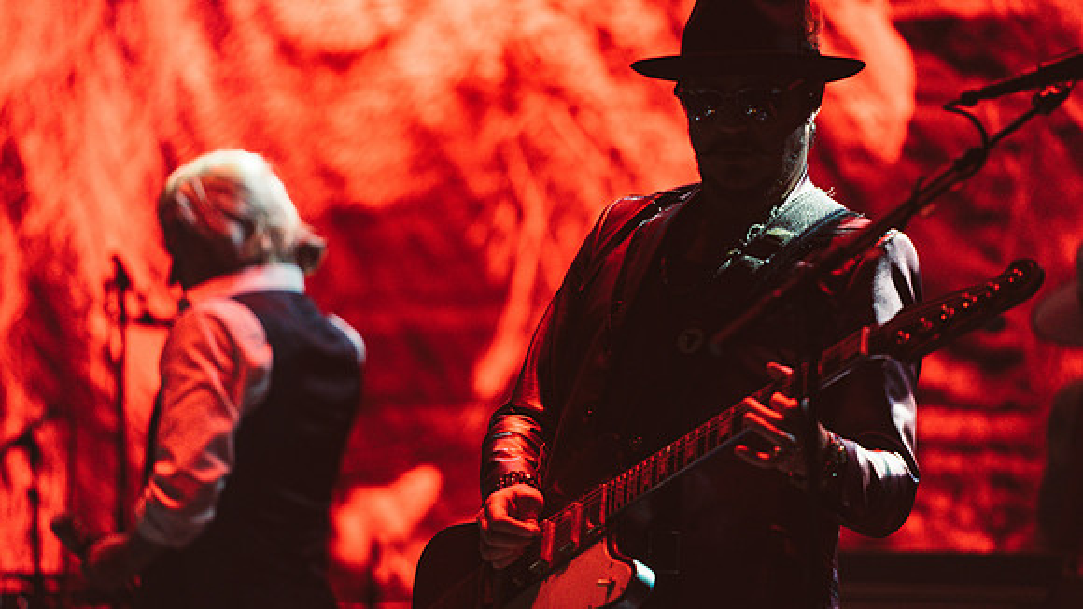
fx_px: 6015
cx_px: 542
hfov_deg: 10.3
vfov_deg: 5.8
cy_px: 304
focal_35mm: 210
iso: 4000
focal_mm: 200
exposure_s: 1/200
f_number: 2.8
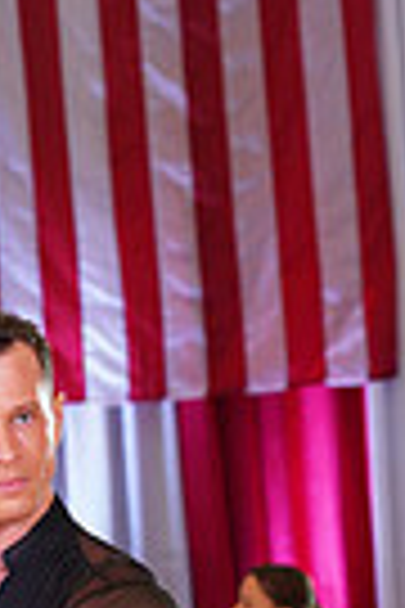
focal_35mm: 344
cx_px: -187
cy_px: 865
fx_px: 5805
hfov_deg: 4.0
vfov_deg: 5.9
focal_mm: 80
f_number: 5
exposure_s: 1/160
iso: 1600
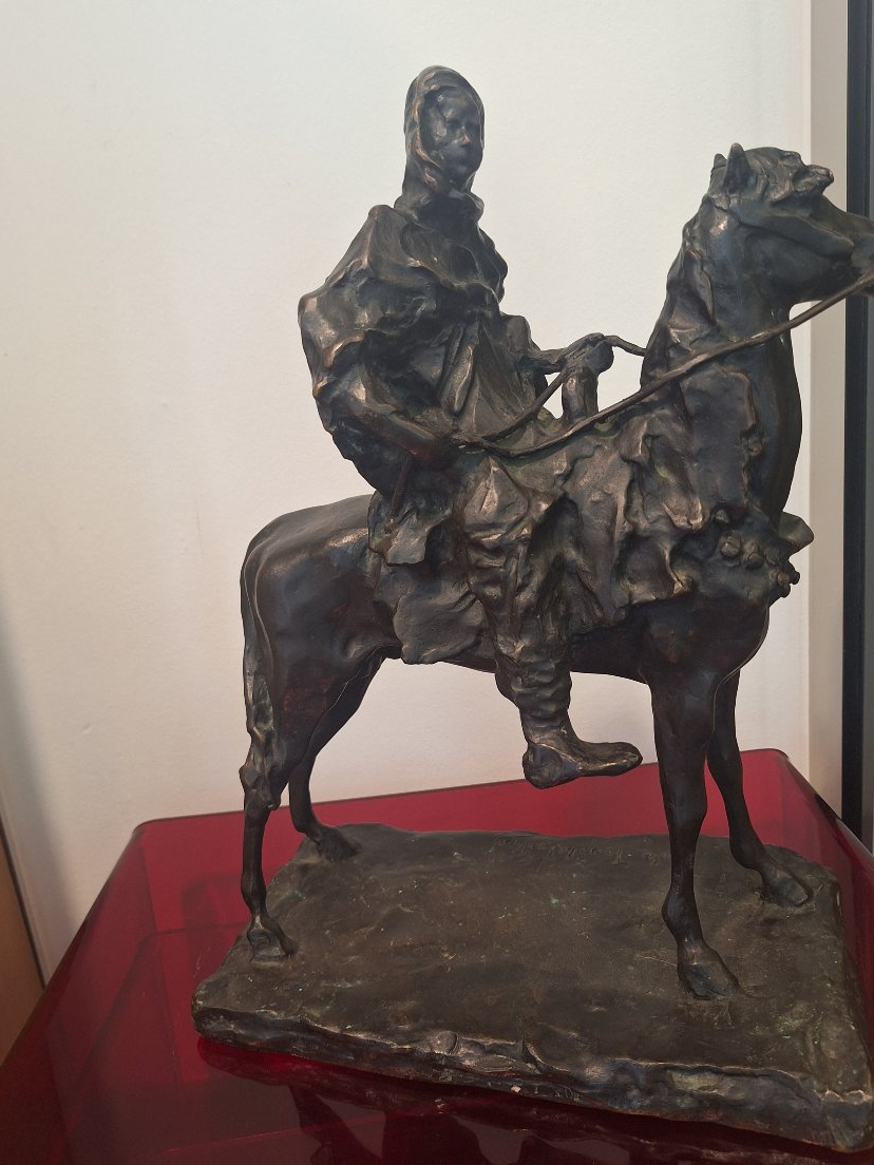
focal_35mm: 25
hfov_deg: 54.9
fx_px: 842
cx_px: 459
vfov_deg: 69.4
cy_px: 574
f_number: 1.8
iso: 125
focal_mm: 5.54
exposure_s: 1/50
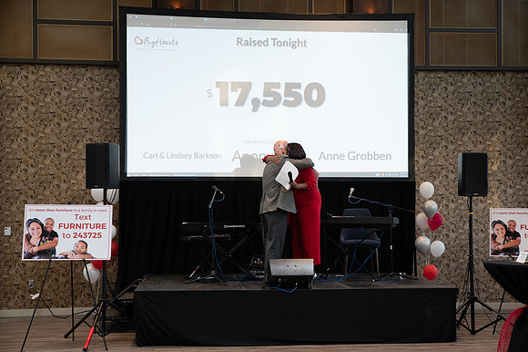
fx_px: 821
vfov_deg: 24.2
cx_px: 264
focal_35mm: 56
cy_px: 176
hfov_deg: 35.7
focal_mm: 56
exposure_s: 1/125
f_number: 4.5
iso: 1250
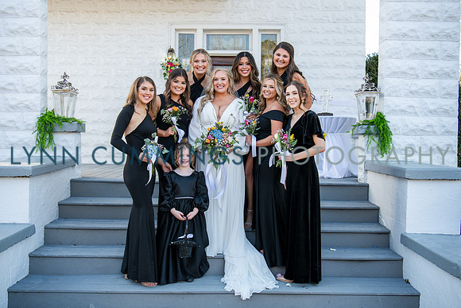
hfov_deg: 50.8
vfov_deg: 35.1
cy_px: 141
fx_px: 486
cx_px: 223
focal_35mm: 38
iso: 250
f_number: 3.5
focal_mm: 34
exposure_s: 1/250
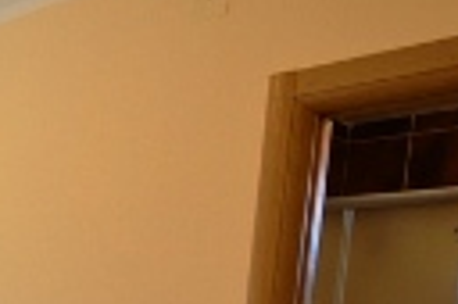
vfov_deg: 20.4
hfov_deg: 27.4
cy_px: 443
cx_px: -175
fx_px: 734
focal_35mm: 58
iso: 400
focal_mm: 11
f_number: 4.5
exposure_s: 1/80
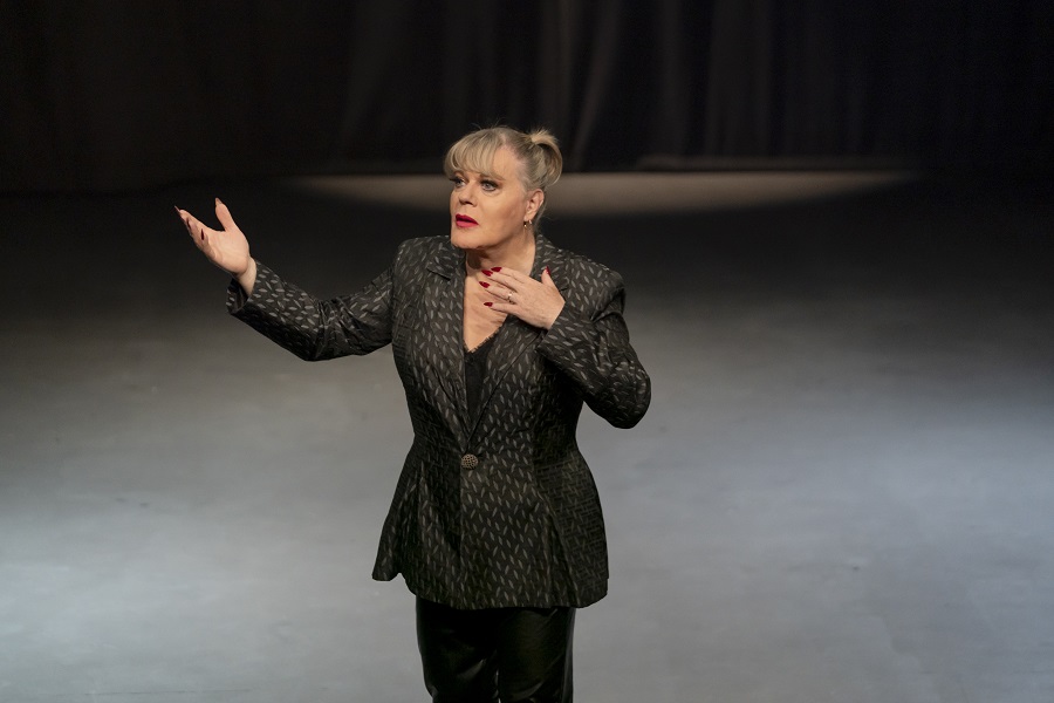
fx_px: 4216
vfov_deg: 9.5
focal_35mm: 144
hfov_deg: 14.3
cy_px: 352
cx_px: 527
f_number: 3.5
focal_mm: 144
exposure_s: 1/500
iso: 2000
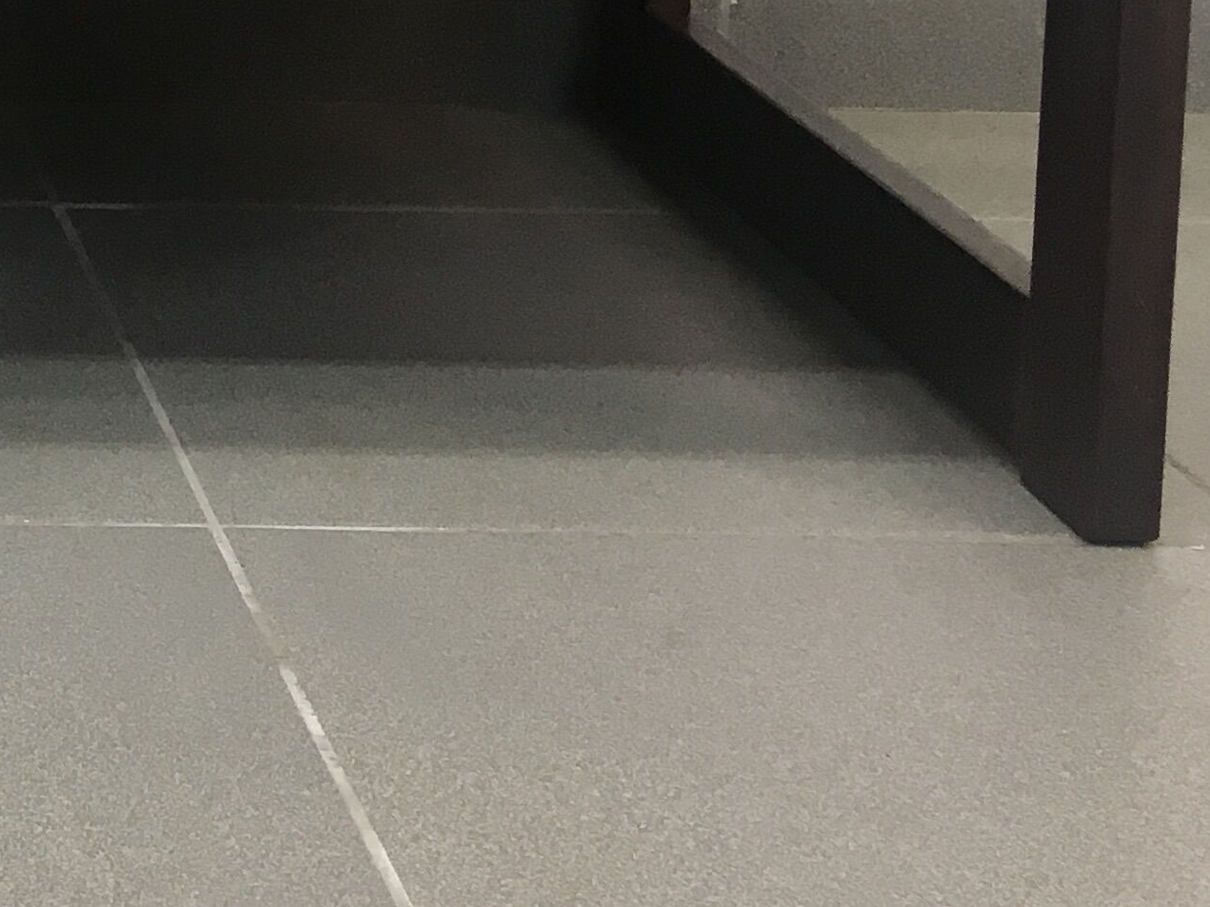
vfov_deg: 14.9
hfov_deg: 19.4
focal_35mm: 92
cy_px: -458
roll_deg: +0.0
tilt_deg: -5.5
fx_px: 3216
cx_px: -446
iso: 32
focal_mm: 4.15
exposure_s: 1/33
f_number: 2.2
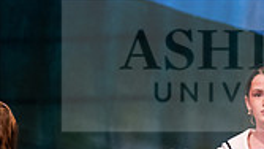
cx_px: 14
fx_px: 3830
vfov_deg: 2.2
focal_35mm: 547
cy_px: 191
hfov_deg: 3.9
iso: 2500
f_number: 3.2
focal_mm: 150
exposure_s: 1/200
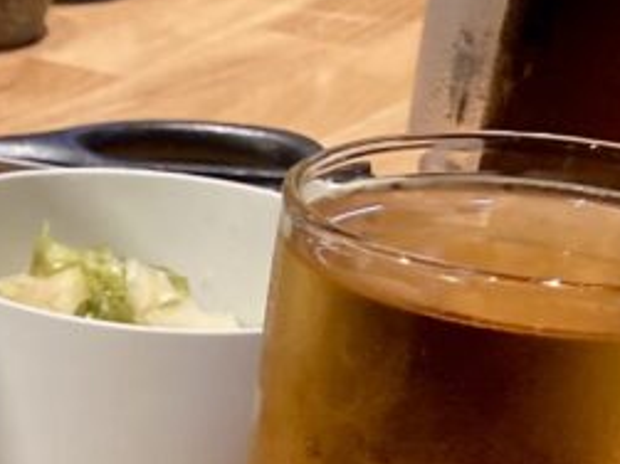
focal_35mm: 143
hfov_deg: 11.2
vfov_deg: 10.1
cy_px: 671
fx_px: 2560
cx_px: -939
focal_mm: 3.99
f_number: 1.8
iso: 80
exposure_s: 1/50
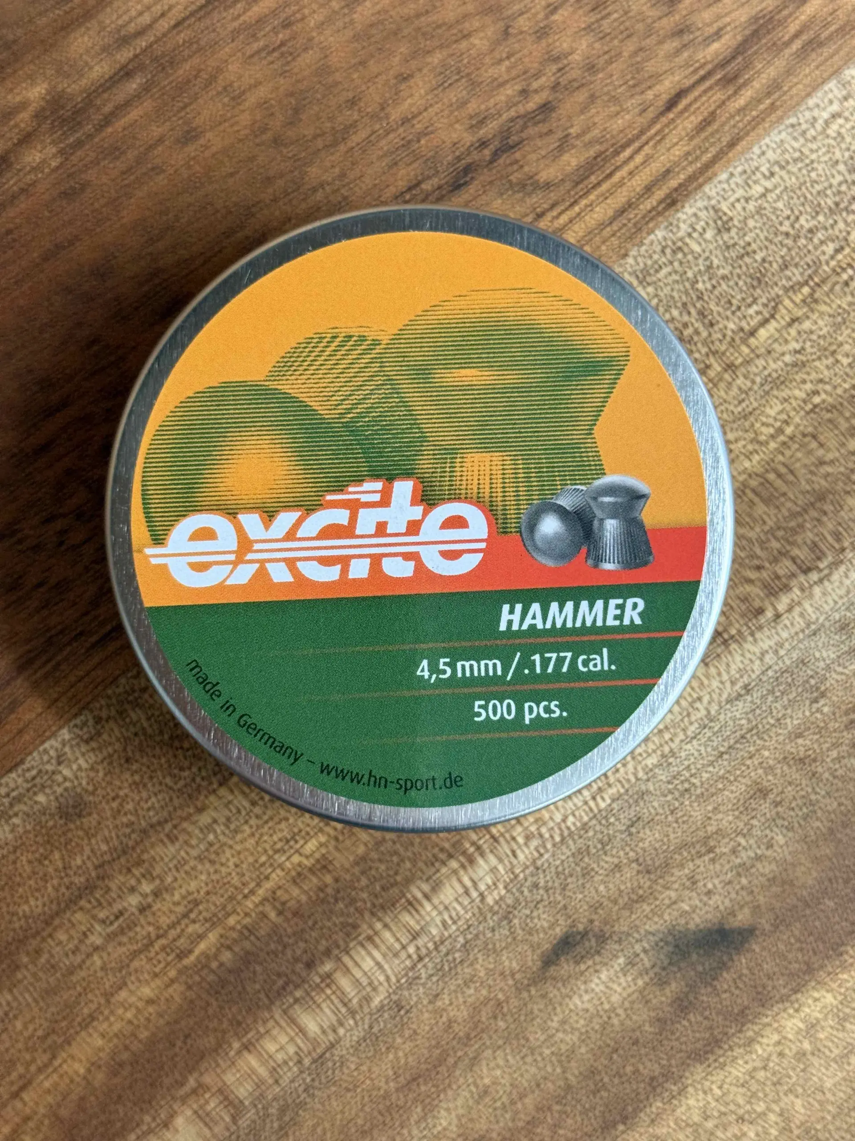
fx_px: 1581
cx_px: 428
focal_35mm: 48
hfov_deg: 30.3
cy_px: 570
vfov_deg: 39.7
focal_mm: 6.76
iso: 200
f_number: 1.78
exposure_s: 1/33
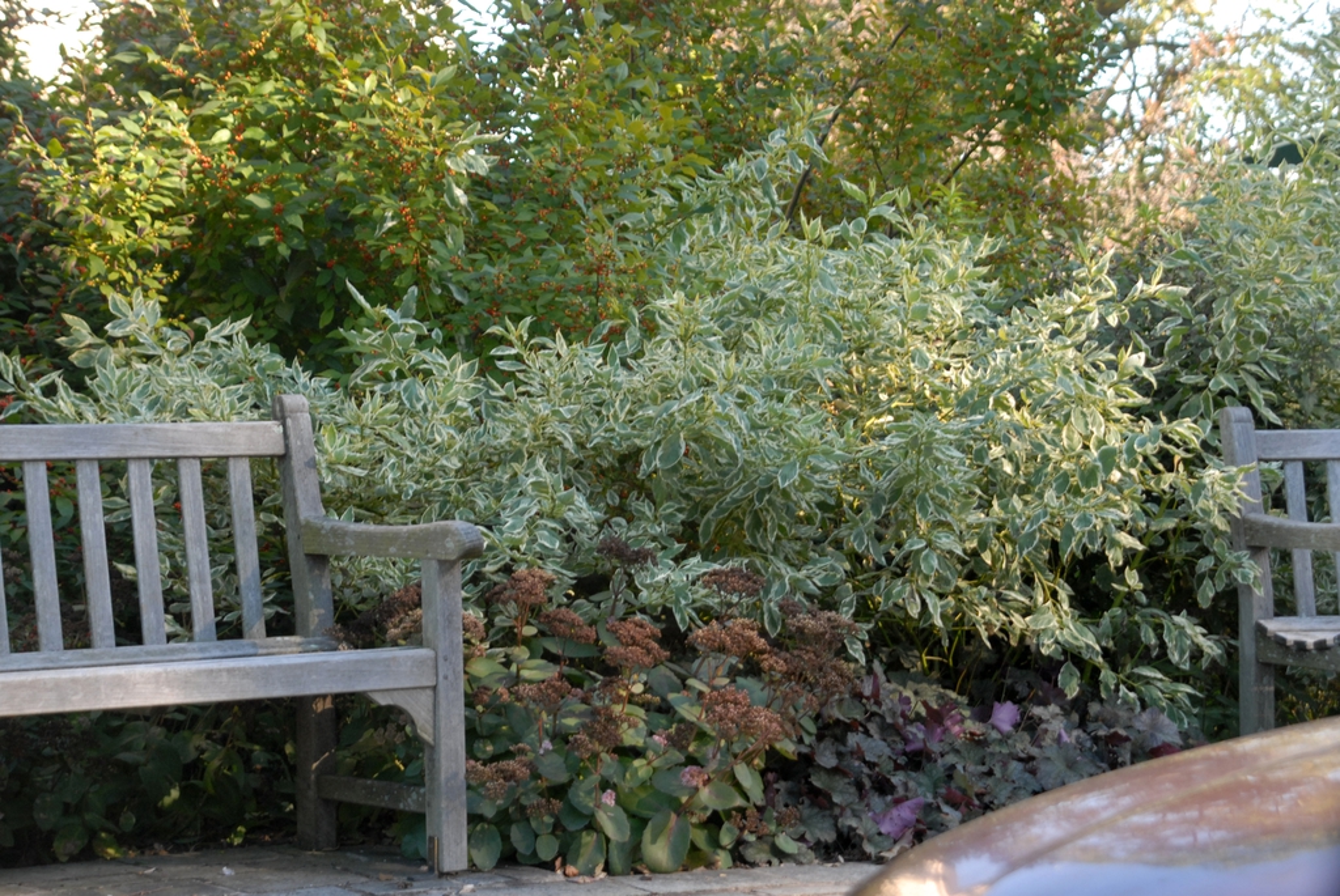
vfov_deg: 13.1
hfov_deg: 19.4
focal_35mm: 105
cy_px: 448
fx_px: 3912
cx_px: 670
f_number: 5
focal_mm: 70
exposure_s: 1/100
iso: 400
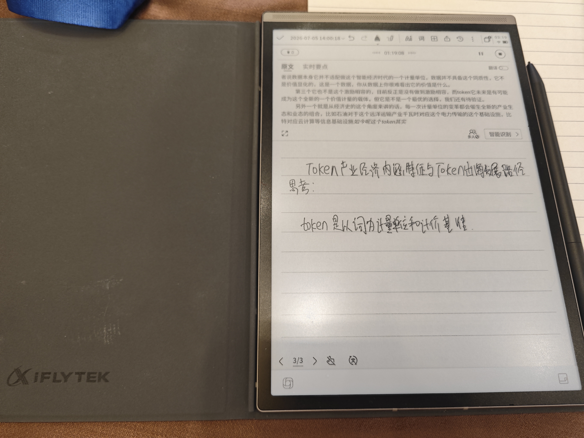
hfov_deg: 73.9
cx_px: 292
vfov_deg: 58.9
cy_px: 219
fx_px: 388
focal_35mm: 23
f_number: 1.8
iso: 320
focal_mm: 5.43
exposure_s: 1/50
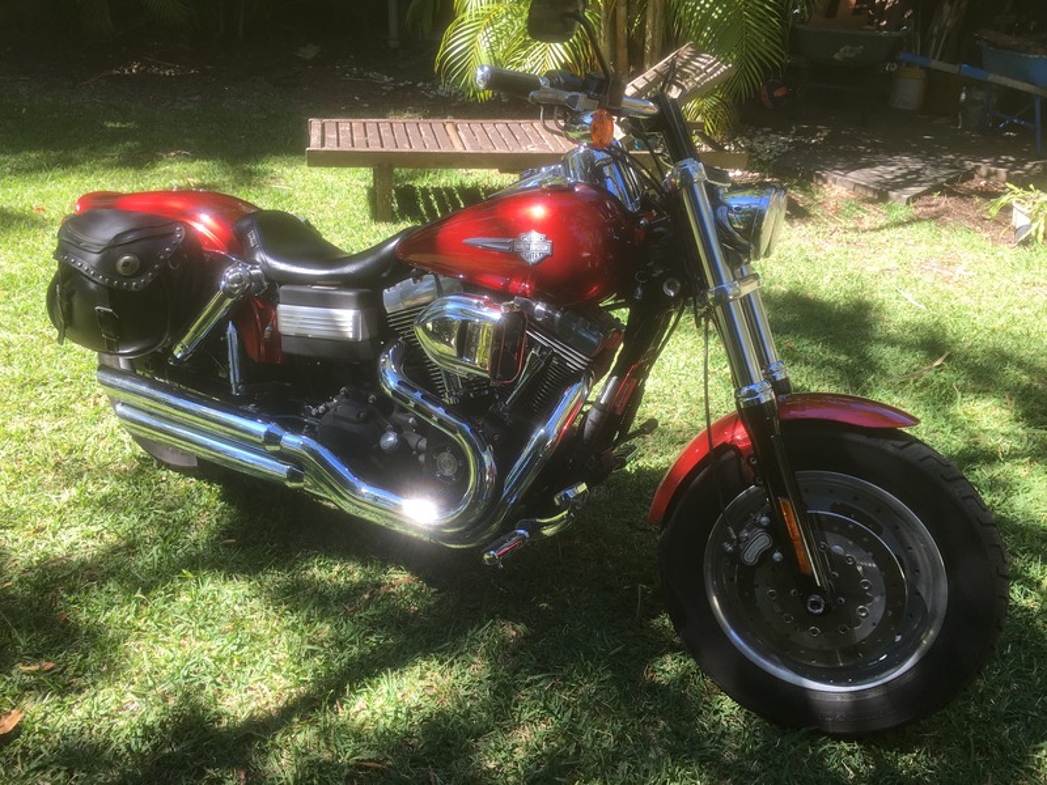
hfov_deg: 61.7
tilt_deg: -29.0
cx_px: 524
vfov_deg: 48.2
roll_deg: -1.7
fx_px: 877
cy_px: 392
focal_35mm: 29
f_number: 2.2
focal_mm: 4.15
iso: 25
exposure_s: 1/204
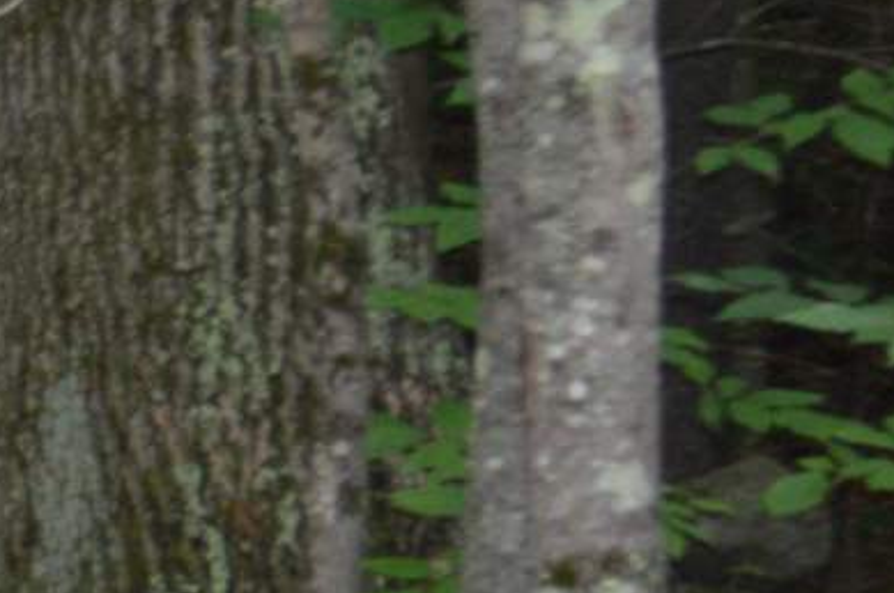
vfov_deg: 4.3
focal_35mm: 316
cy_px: 337
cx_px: -1301
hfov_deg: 6.2
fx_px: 7834
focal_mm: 40
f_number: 5.3
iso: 560
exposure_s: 1/60
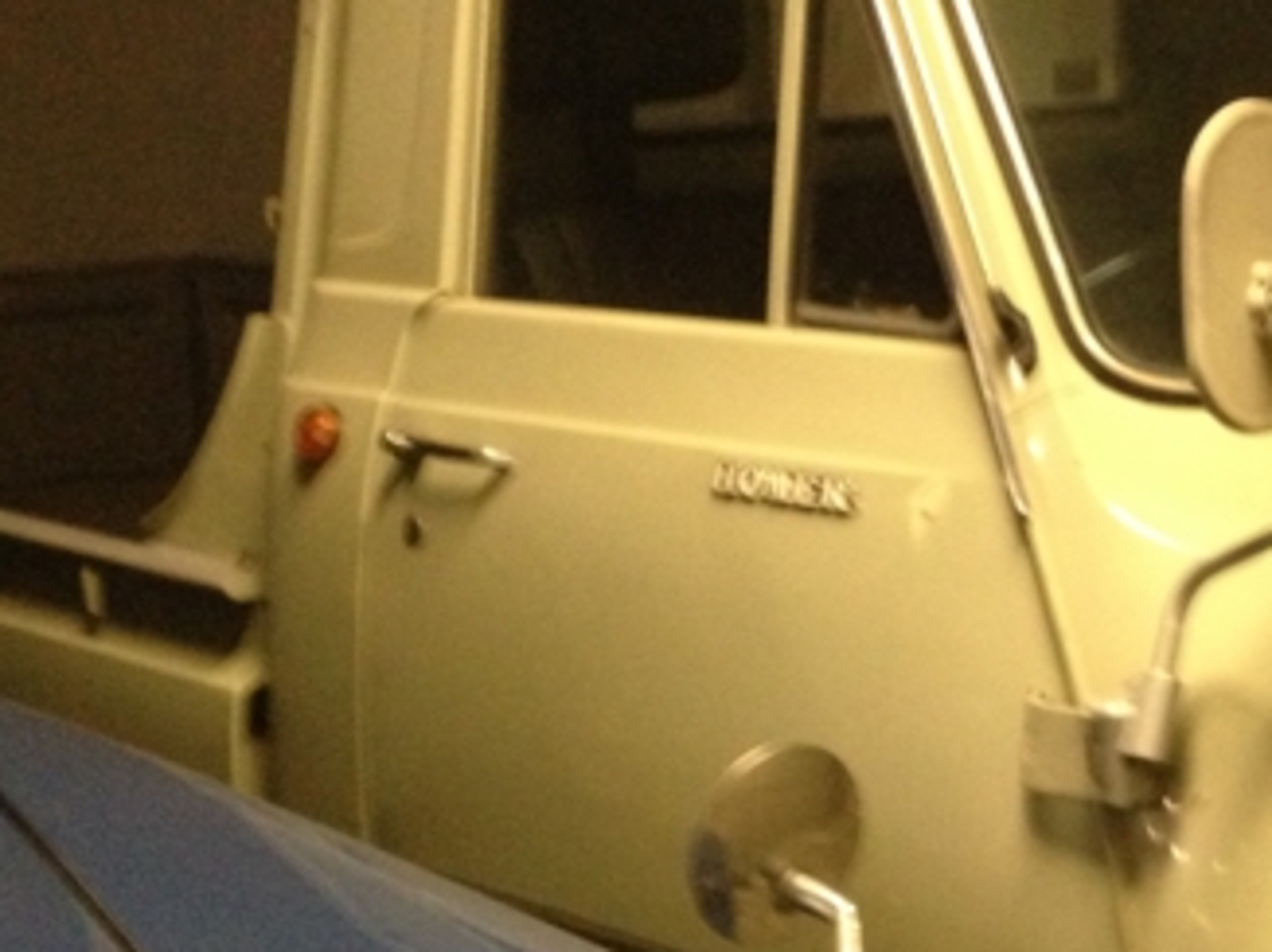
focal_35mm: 86
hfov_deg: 22.5
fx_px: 3158
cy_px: 609
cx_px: 999
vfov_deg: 17.1
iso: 320
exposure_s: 1/20
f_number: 2.4
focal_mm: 4.28
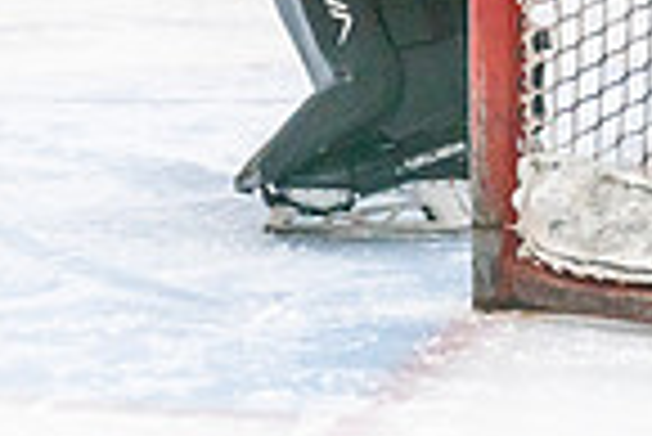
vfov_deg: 2.7
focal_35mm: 515
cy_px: -420
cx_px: 207
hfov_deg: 4.0
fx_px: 9336
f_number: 2.8
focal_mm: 126
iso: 3200
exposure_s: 1/1250
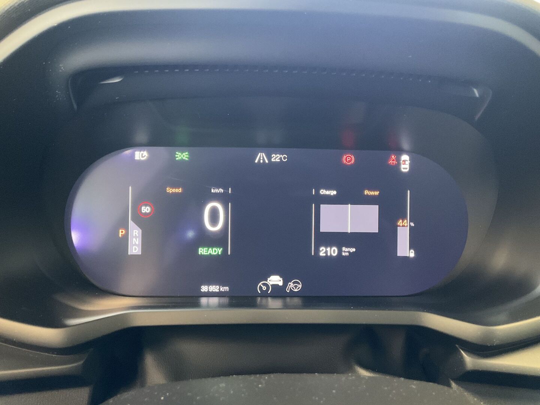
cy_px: 202
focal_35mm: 29
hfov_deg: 61.7
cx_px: 270
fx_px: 452
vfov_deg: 48.2
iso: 400
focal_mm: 3
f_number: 1.8
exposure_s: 1/25
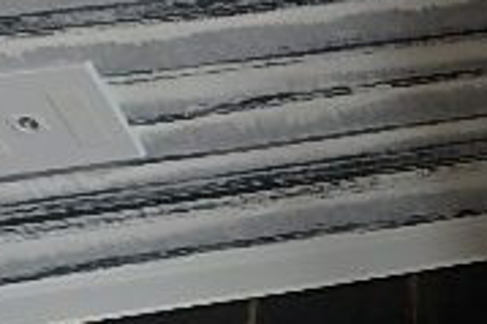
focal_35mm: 78
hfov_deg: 19.9
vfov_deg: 17.2
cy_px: 286
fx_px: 1054
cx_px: 852
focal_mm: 3.7
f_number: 3.5
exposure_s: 1/125
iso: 125
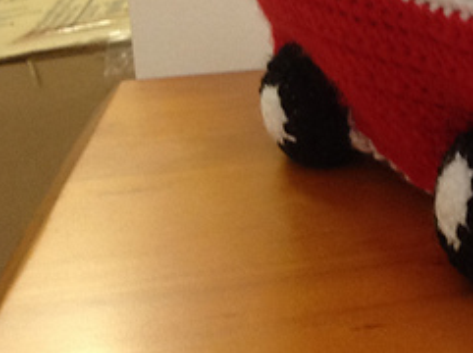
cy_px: -24
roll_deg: -0.5
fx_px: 1269
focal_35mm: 93
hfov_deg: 19.4
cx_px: 622
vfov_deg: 15.5
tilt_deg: -11.9
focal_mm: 4.28
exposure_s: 1/15
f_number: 2.4
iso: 125
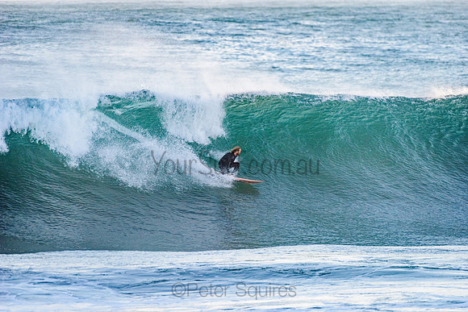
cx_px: 234
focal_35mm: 500
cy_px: 156
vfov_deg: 2.8
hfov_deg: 4.1
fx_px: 6501
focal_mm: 500
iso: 640
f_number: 5.6
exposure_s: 1/1600
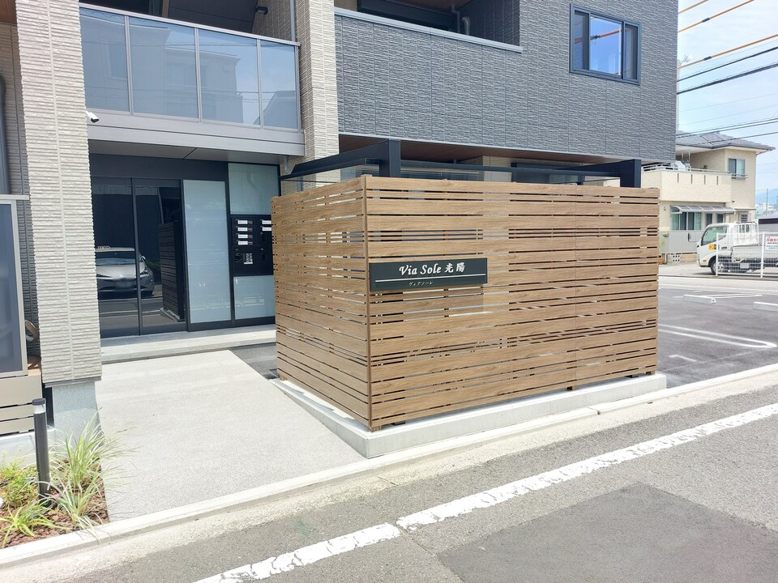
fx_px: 539
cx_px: 389
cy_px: 292
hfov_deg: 71.6
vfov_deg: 56.8
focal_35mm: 24
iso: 25
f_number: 1.8
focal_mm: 5.23
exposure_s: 1/184
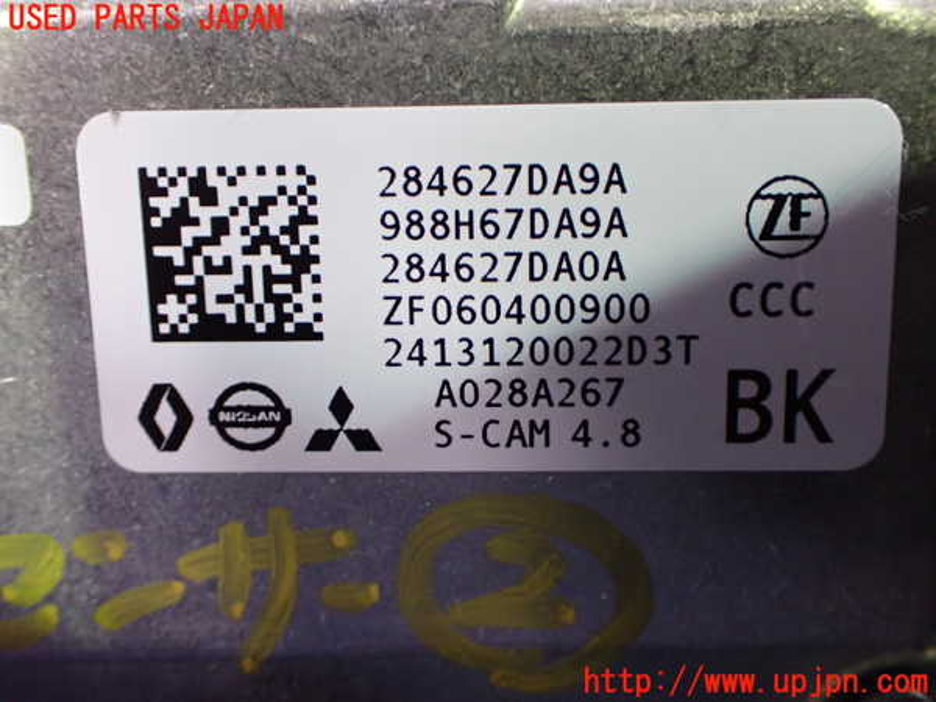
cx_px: 468
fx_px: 1109
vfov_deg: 35.1
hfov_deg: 45.8
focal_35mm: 41
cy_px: 351
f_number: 2.8
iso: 1000
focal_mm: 7.31
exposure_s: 1/40
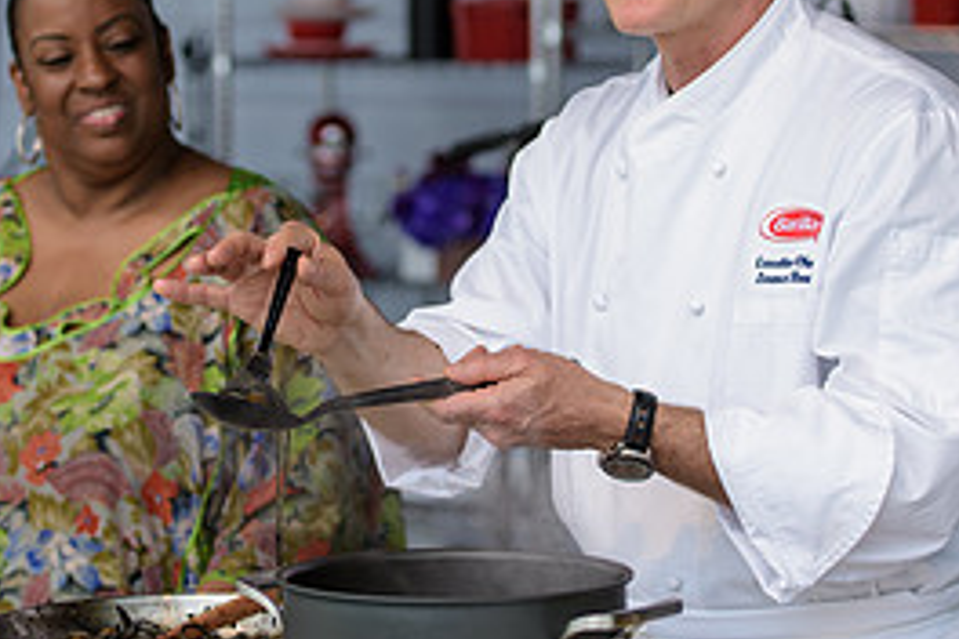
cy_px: 209
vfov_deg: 8.9
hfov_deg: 13.3
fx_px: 4102
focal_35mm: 154
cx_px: 363
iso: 250
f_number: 3.2
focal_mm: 70
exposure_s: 1/1250
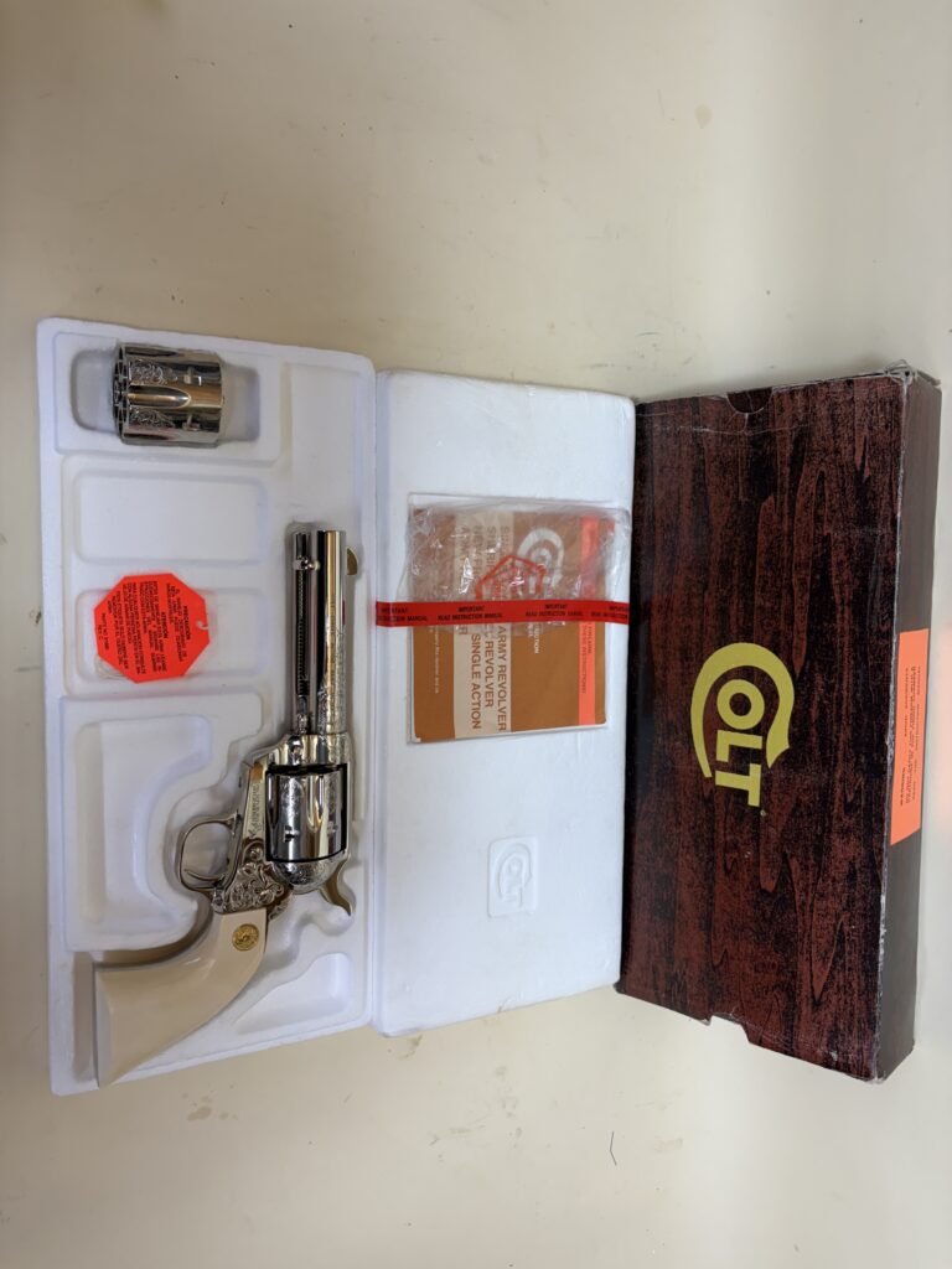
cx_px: 476
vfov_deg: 67.3
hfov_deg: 53.1
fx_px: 953
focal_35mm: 26
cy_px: 634
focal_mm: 5.96
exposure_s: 1/120
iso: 64
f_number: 1.6
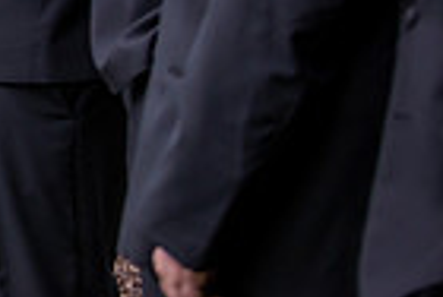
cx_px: -434
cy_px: -179
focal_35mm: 289
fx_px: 3564
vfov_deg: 4.7
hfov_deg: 6.9
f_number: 2.8
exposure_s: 1/1000
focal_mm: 70
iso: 640
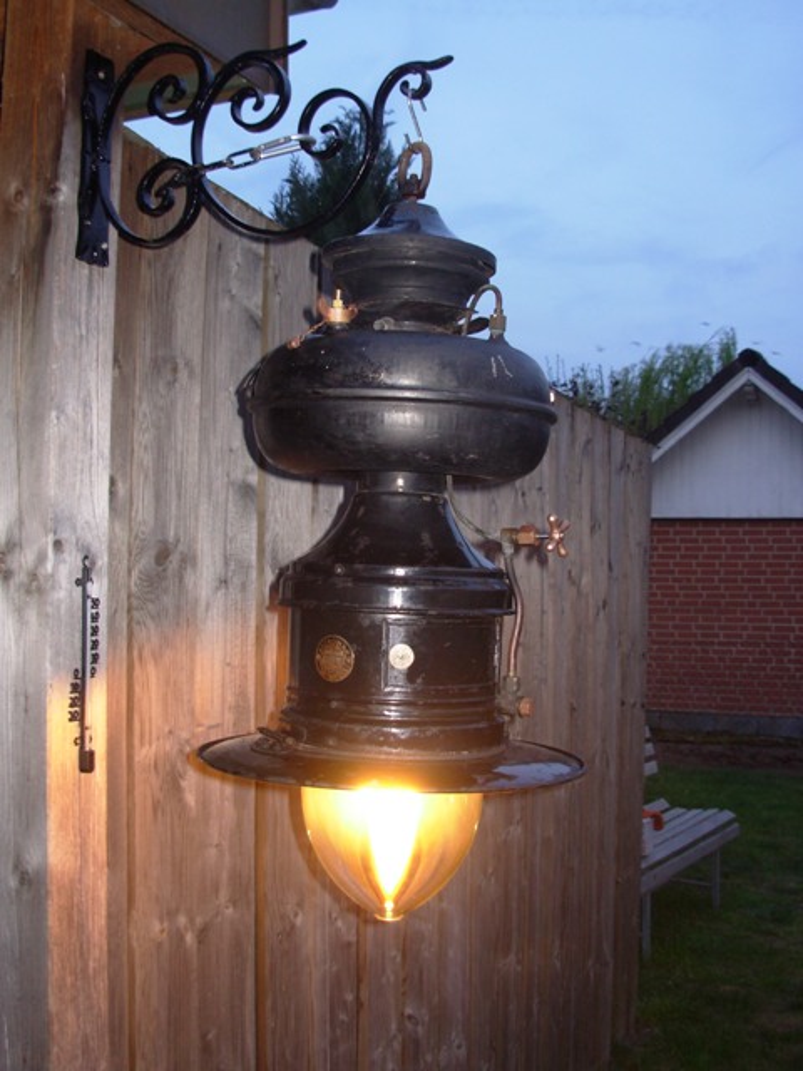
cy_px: 536
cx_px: 402
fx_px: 1175
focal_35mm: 38
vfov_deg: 49.0
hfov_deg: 37.7
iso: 55
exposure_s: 1/34.9
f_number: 2.9
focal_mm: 6.3
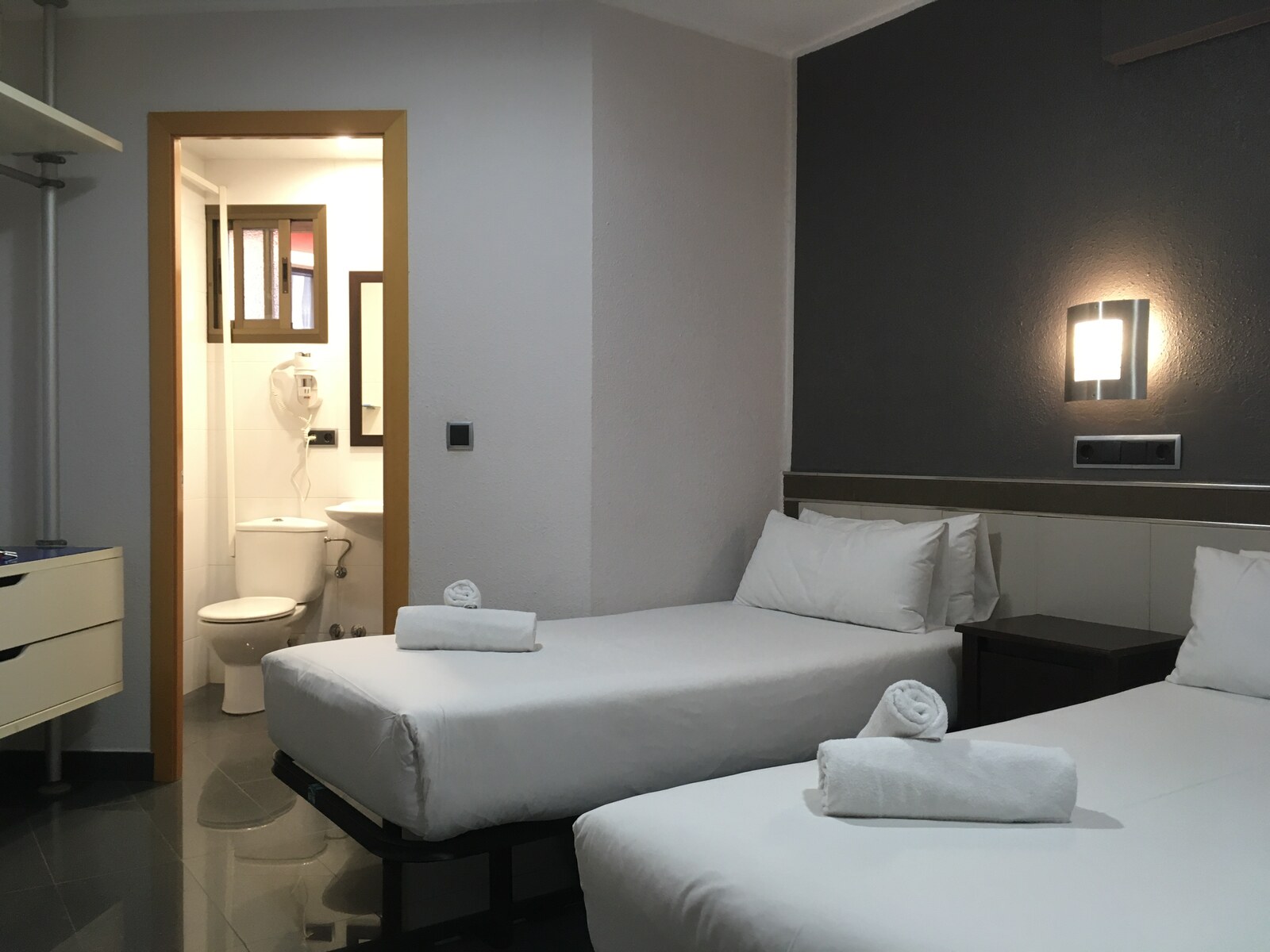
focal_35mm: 29
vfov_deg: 48.2
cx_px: 635
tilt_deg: -1.5
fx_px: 1064
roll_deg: +0.6
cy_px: 476
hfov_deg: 61.7
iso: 100
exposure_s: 1/33
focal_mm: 4.15
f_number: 2.2
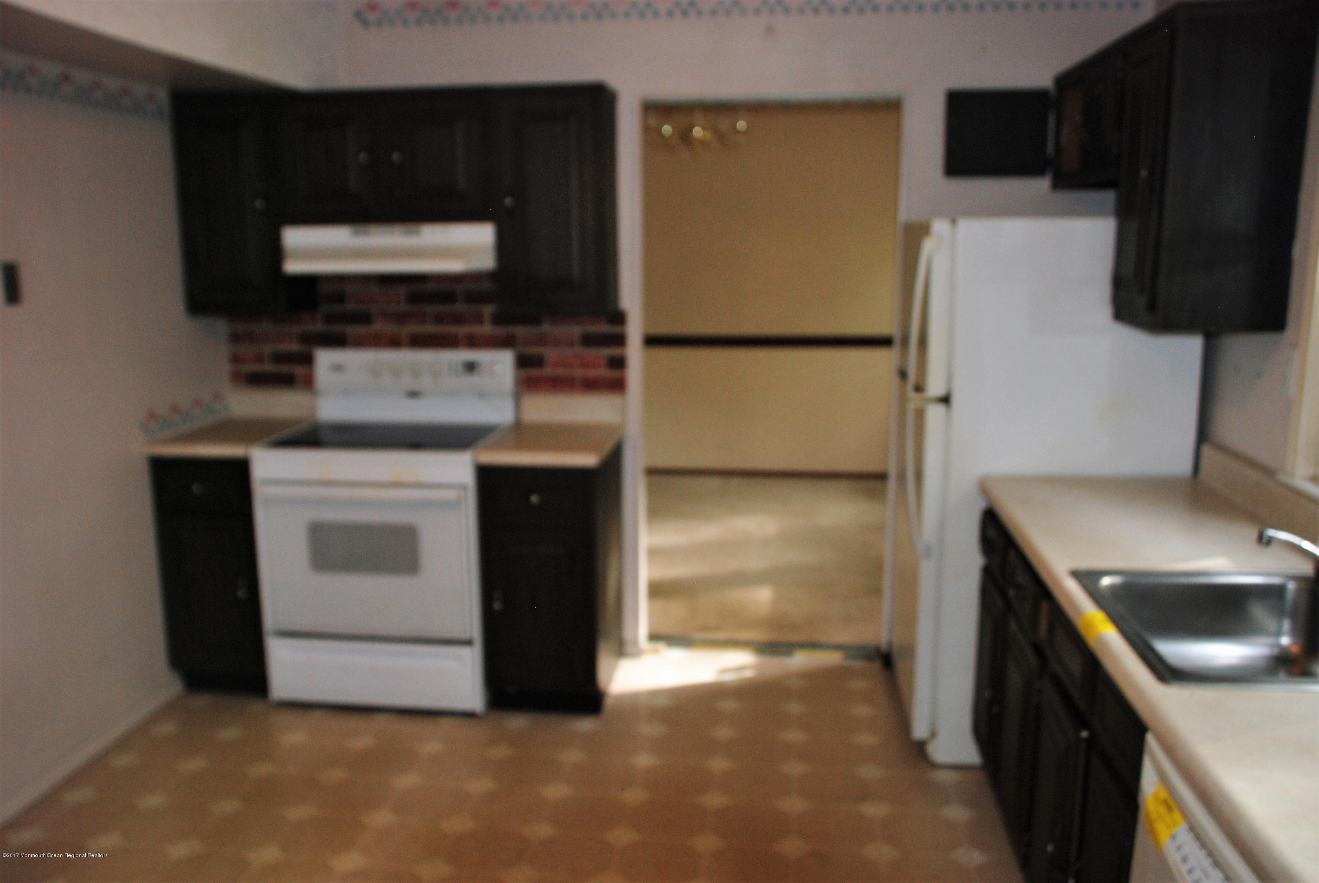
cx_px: 660
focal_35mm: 30
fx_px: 1100
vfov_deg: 43.7
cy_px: 442
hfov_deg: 61.9
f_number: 3.8
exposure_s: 1/60
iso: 200
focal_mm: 20
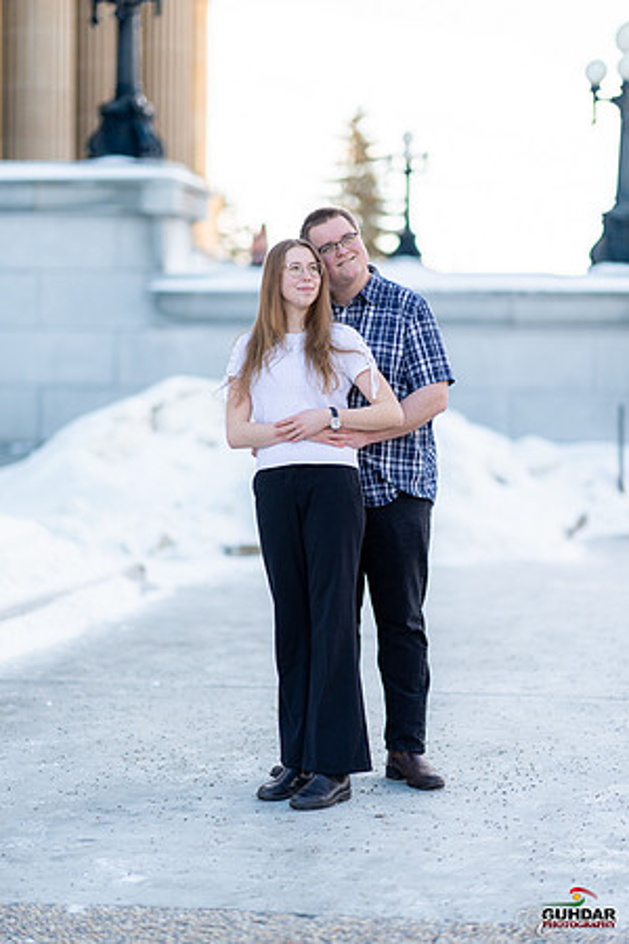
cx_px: 314
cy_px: 472
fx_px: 2228
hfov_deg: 16.1
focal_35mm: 85
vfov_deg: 23.9
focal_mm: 85
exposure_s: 1/1600
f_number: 1.4
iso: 100
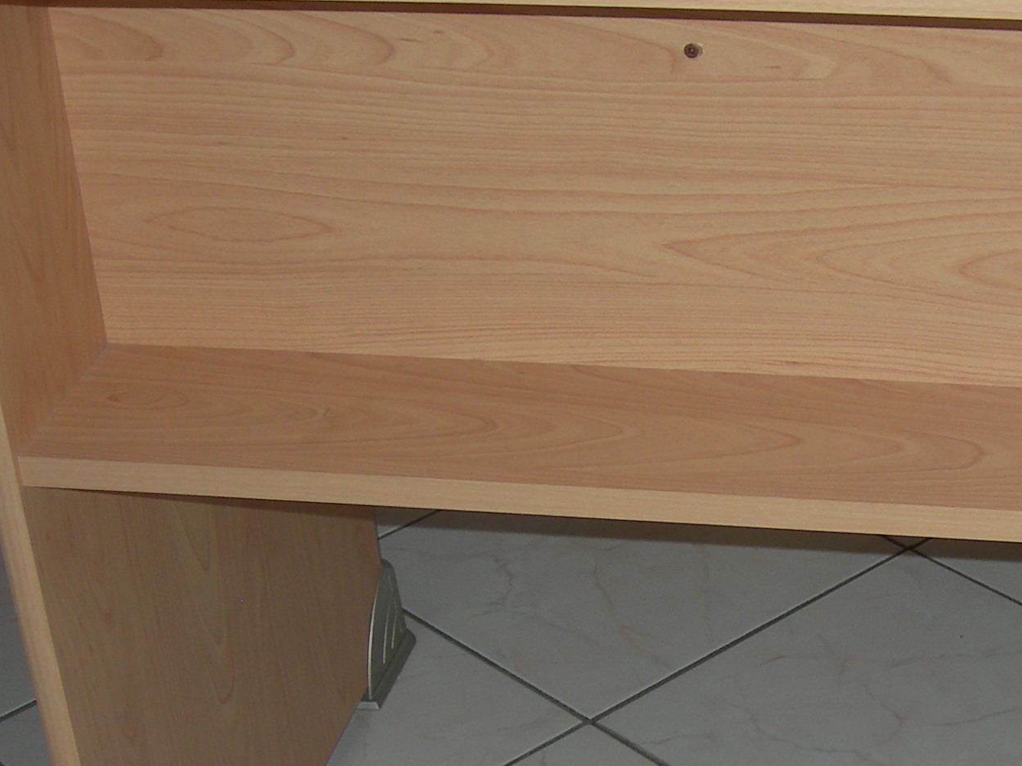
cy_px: 686
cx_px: 1005
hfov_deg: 20.5
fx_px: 2745
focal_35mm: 93
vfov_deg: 15.7
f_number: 2.8
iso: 50
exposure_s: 1/60.1
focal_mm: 7.8
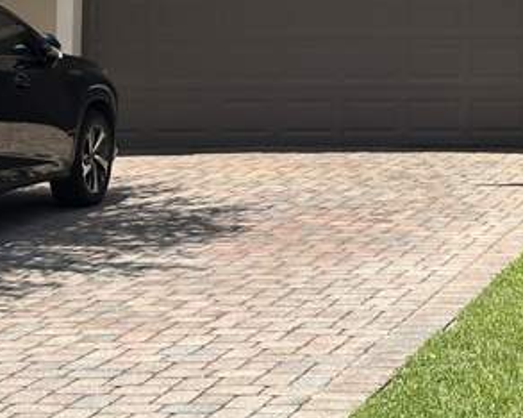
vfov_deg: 11.8
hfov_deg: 14.4
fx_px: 1980
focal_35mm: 128
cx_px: 673
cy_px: -96
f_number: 1.78
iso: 64
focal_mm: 6.86
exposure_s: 1/2358
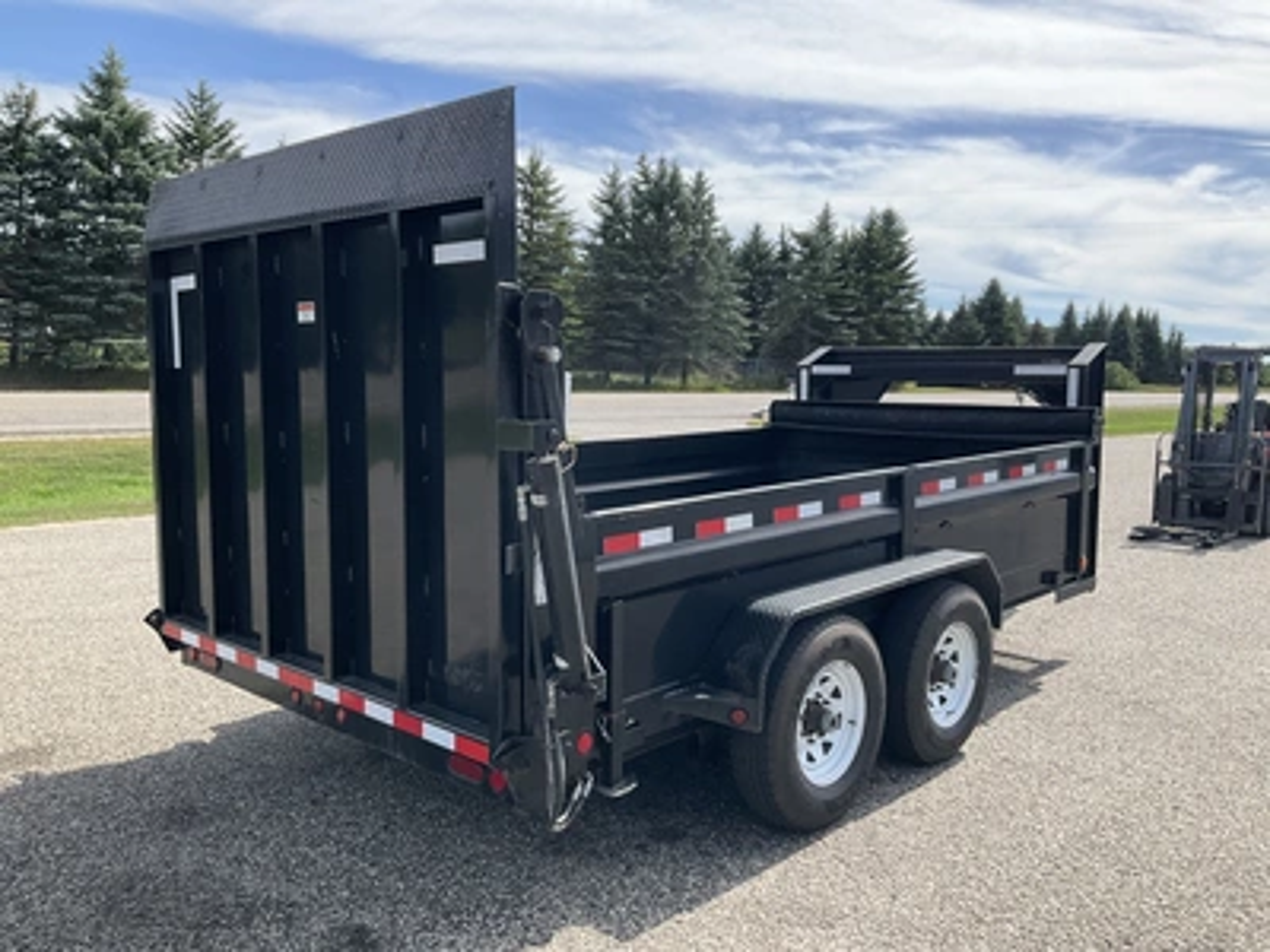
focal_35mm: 29
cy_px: 476
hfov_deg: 61.7
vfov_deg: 48.2
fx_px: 1064
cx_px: 635
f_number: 1.8
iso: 25
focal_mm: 3
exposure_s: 1/1377
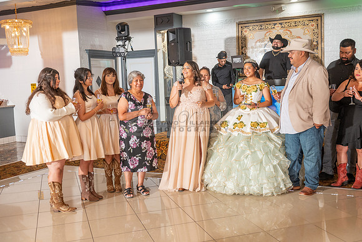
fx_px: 382
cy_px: 121
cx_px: 181
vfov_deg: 35.1
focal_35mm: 38
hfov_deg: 50.7
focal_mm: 38
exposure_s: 1/200
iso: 500
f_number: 3.5
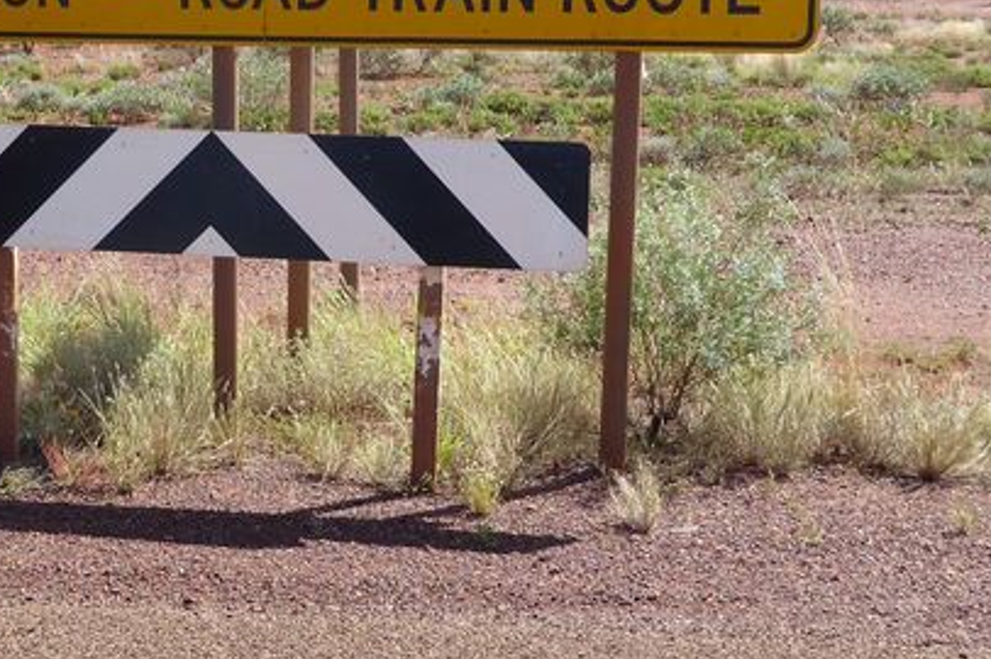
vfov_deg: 17.0
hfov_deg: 25.2
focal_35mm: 80
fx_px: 2200
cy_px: 398
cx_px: 315
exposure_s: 1/400
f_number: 3.7
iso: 80
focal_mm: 6.7
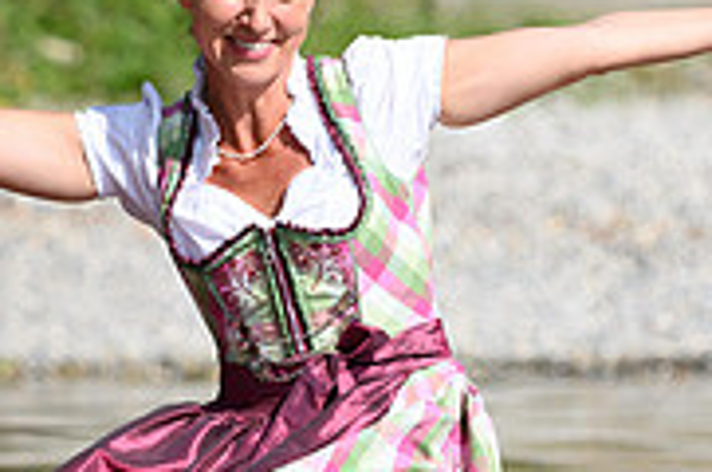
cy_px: 169
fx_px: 9812
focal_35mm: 497
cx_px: 248
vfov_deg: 2.8
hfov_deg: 4.2
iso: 200
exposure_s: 1/1600
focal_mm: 155
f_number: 3.2
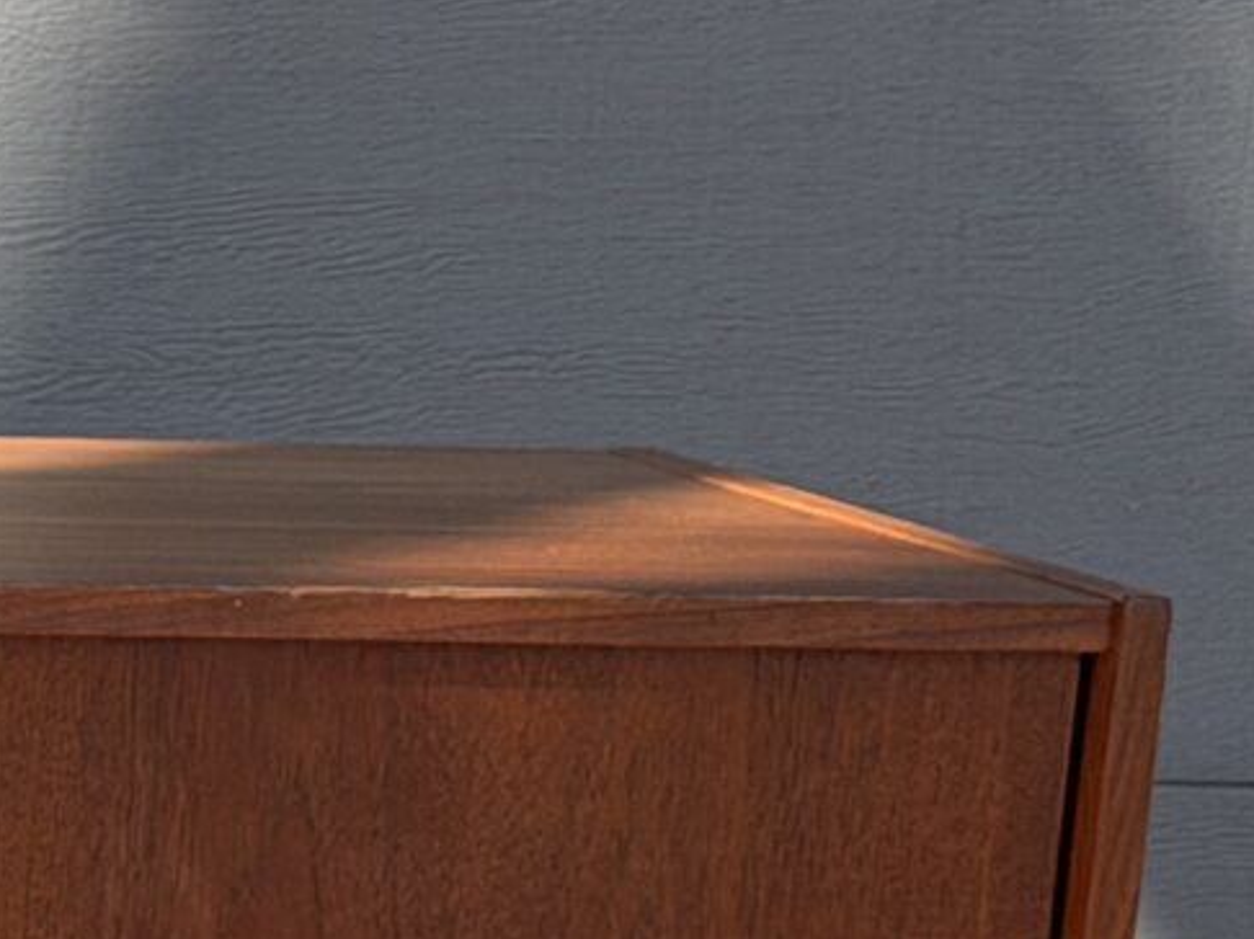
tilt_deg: -9.5
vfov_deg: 5.8
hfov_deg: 7.3
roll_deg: -1.5
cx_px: -1915
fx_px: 9161
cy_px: 1300
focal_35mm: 253
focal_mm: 6.76
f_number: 1.78
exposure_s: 1/951
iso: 64
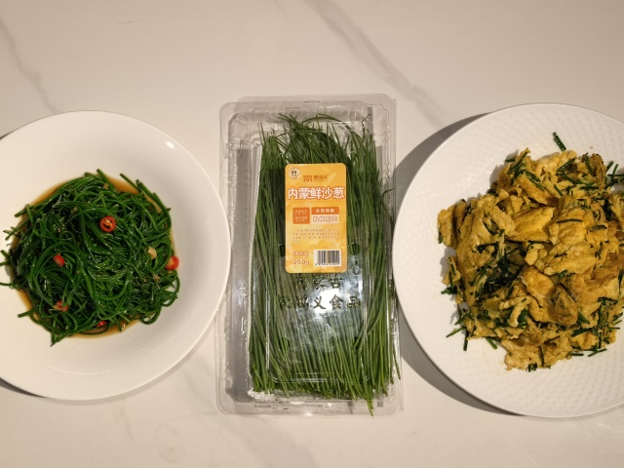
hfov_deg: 46.8
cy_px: 236
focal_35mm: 40
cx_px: 314
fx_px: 721
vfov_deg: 36.0
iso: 64
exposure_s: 1/100
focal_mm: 6.98
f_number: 2
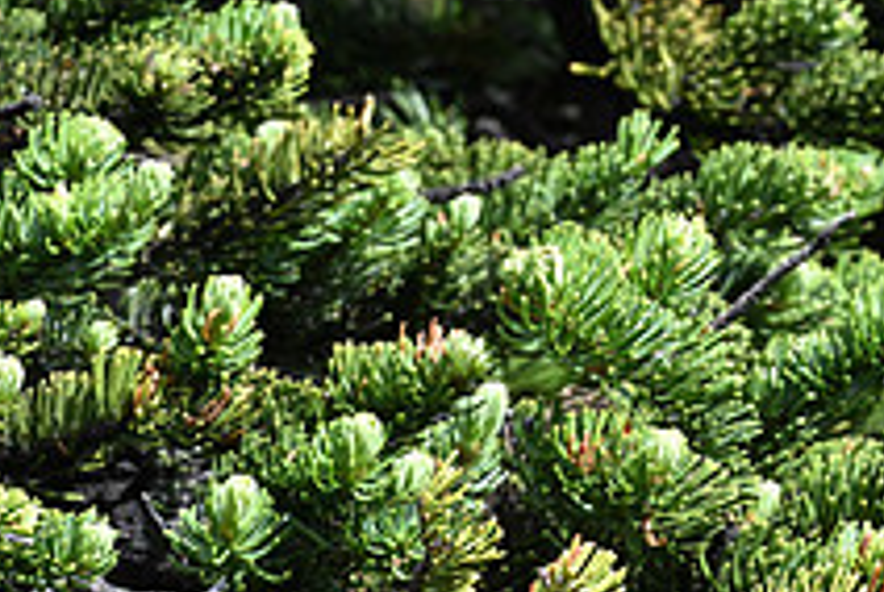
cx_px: 942
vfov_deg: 0.8
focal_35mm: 1640
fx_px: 40327
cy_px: 673
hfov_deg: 1.3
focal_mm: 600
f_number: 16
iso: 6400
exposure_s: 1/1250
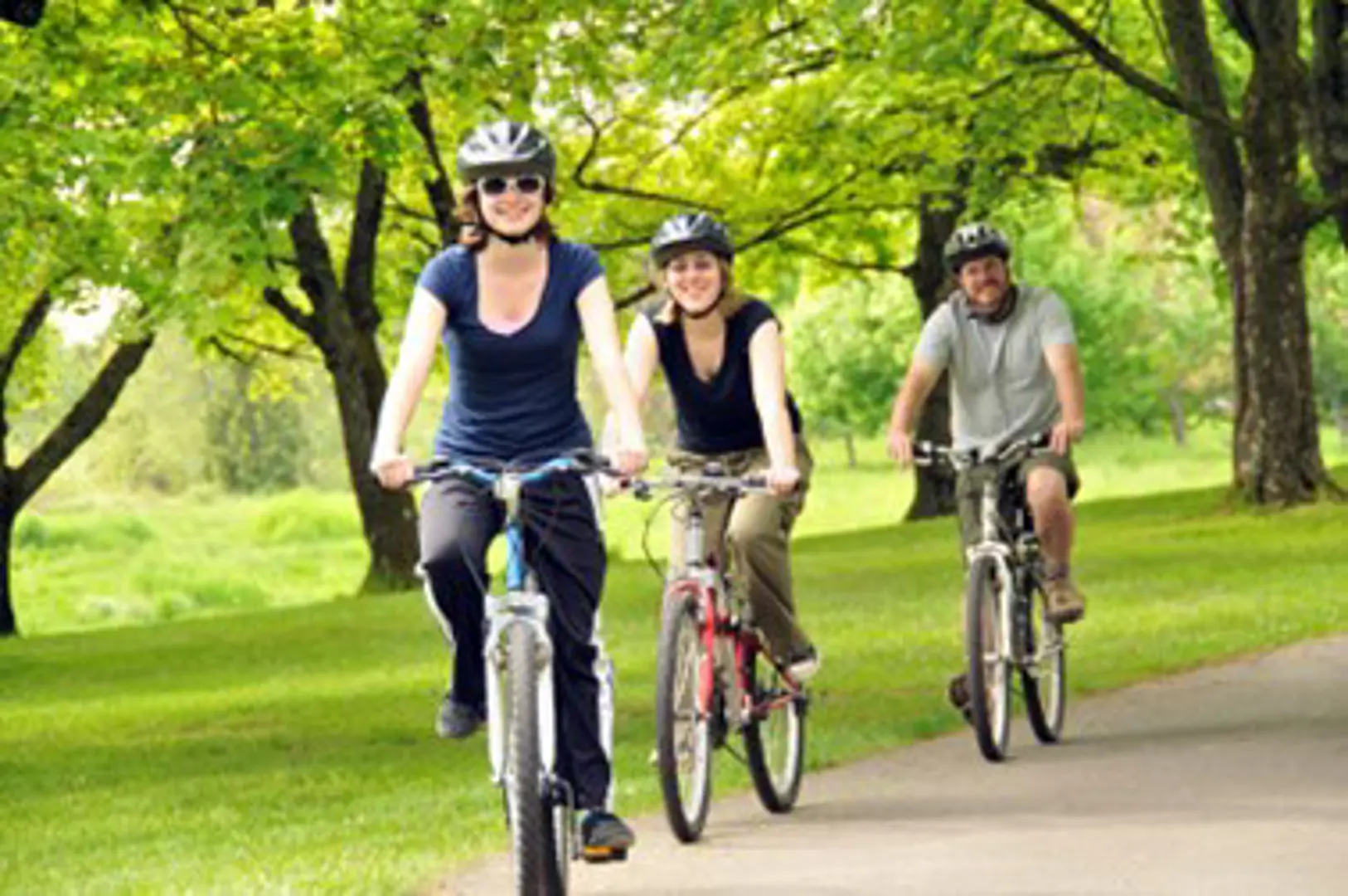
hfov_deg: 14.4
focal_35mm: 142
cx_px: 674
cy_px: 448
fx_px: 5329
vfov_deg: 9.6
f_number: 6.3
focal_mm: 95
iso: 250
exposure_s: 1/80
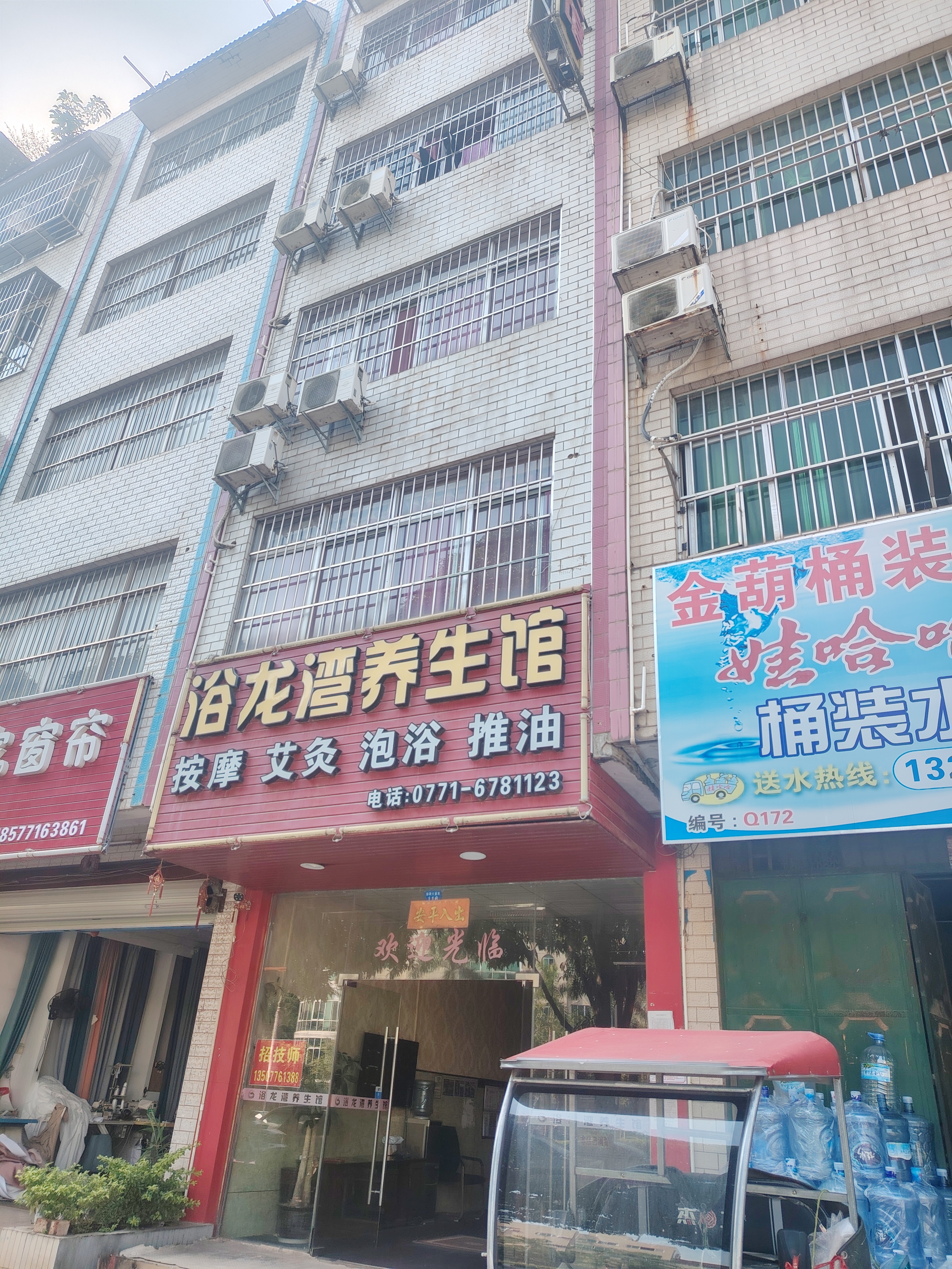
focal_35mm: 24
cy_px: 634
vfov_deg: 71.6
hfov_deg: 56.8
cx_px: 476
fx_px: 880
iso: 100
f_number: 1.75
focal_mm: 5.25
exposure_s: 1/132
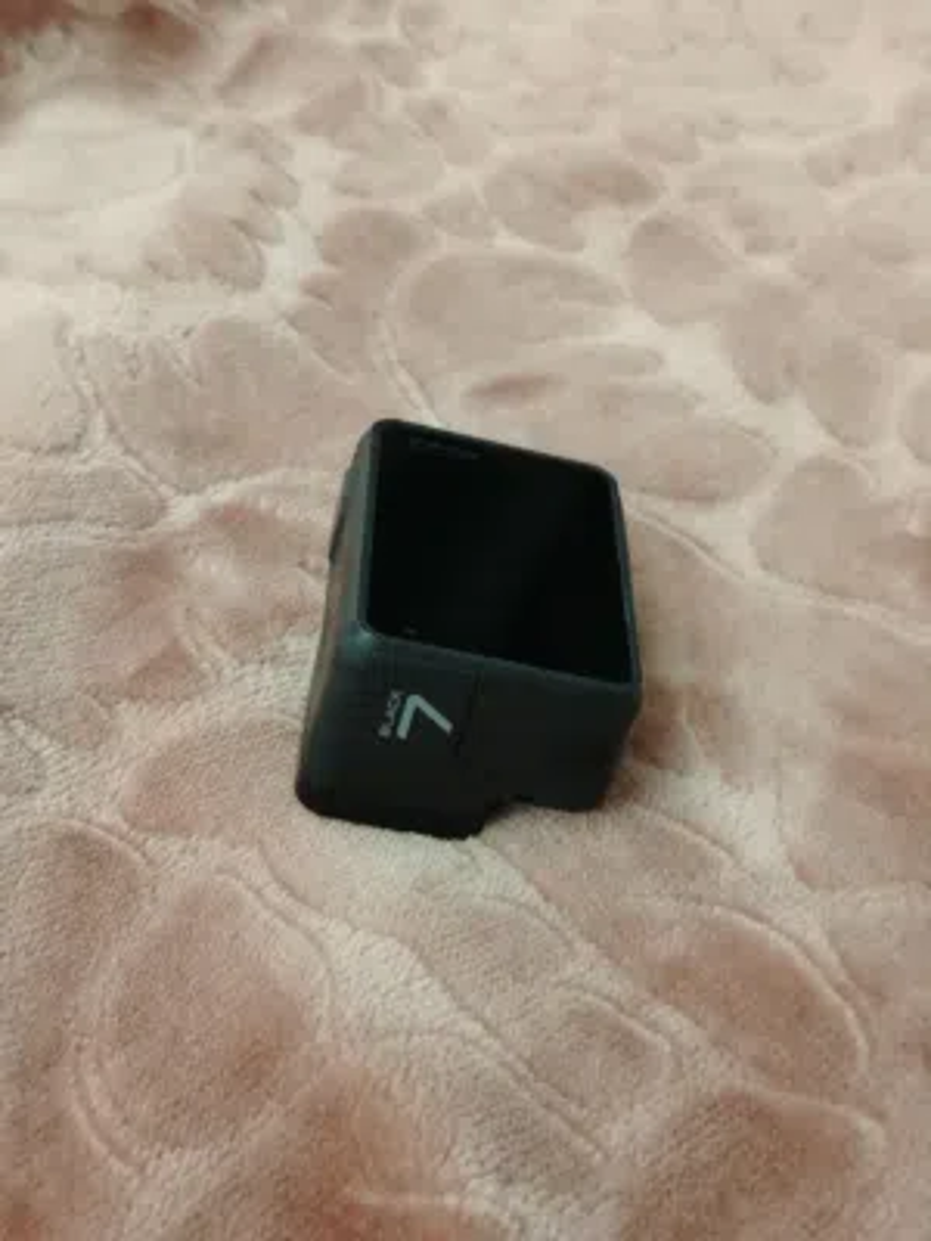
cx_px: 466
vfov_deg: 40.4
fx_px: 1685
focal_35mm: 47
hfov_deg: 30.9
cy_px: 620
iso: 2263
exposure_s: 1/33.3
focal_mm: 5.25
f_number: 1.75
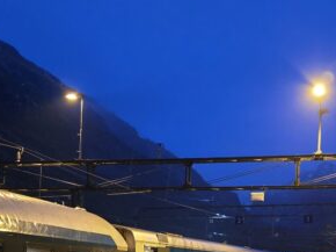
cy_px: 279
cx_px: 189
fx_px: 592
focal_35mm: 61
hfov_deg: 31.7
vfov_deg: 22.6
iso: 1600
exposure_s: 1/50
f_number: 1.7
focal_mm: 6.3
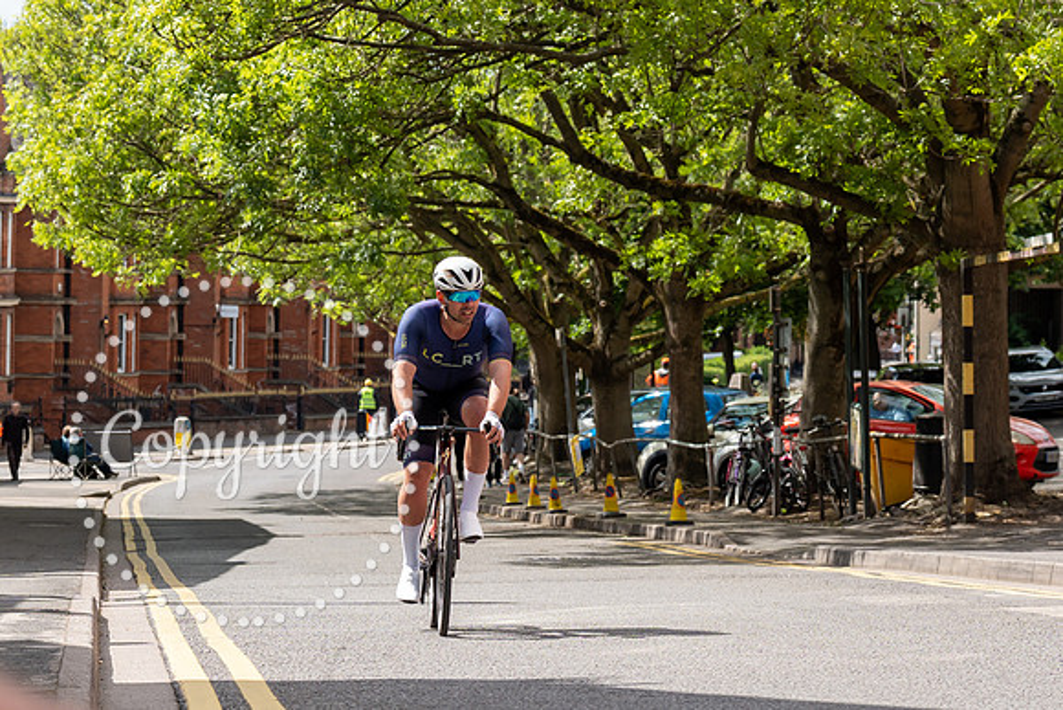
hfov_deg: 15.9
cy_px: 354
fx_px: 3803
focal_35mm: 129
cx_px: 432
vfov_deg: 10.7
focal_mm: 70
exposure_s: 1/1000
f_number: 5.6
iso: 400
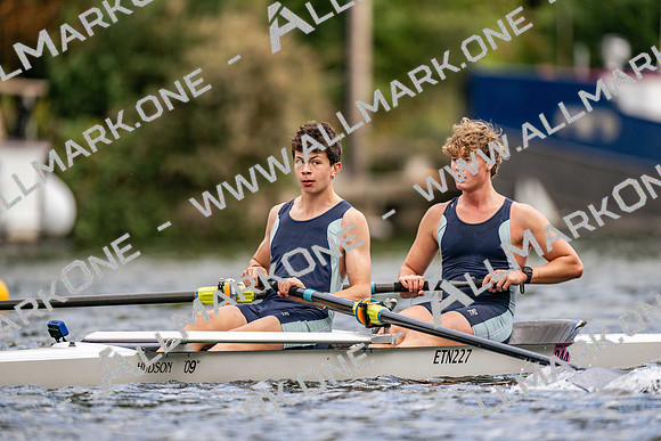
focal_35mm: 600
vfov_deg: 2.3
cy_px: 220
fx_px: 11024
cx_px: 330
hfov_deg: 3.4
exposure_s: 1/2500
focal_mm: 600
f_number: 4
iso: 500
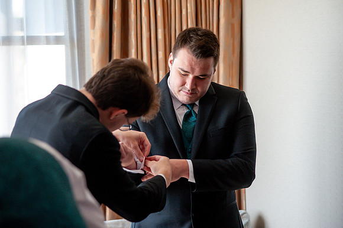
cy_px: 114
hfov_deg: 19.5
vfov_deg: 13.0
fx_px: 1000
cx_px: 172
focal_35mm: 105
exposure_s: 1/500
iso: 2000
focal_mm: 105
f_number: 4
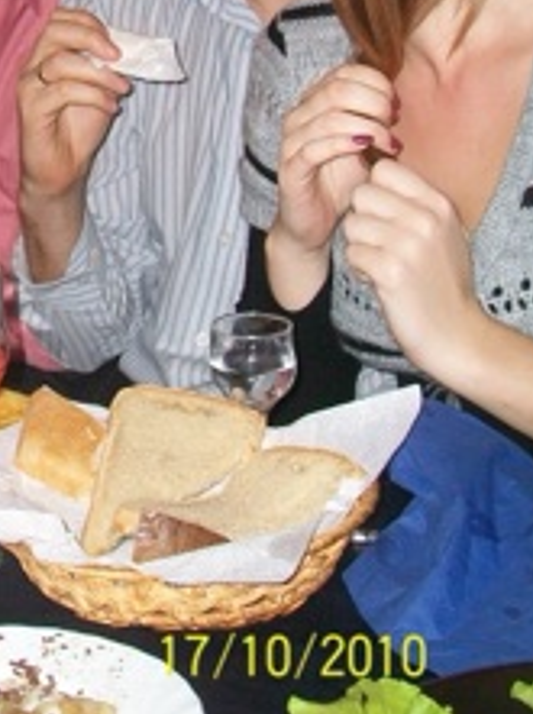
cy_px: -84
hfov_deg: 14.5
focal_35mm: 99
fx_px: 2038
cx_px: -78
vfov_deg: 19.0
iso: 120
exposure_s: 1/60
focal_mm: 7.1
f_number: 3.2
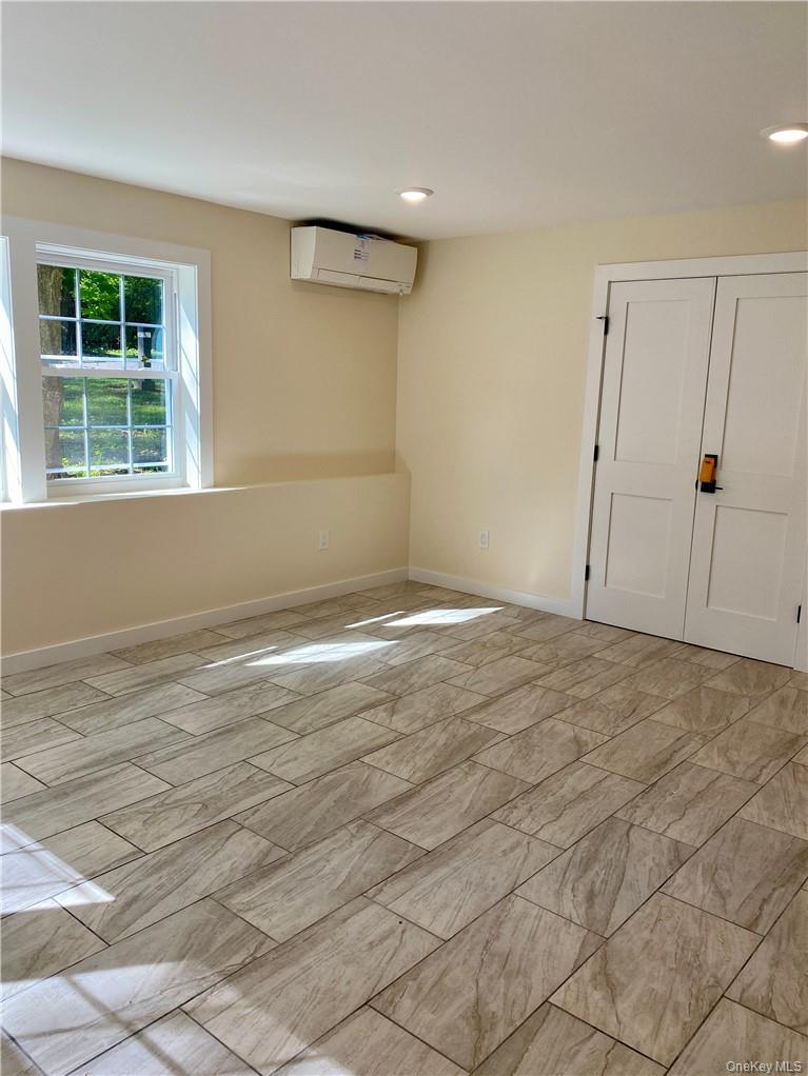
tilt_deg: -8.7
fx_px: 809
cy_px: 538
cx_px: 404
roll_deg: +0.0
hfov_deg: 53.1
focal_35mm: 26
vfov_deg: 67.3
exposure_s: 1/179
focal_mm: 4.25
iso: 32
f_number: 1.8
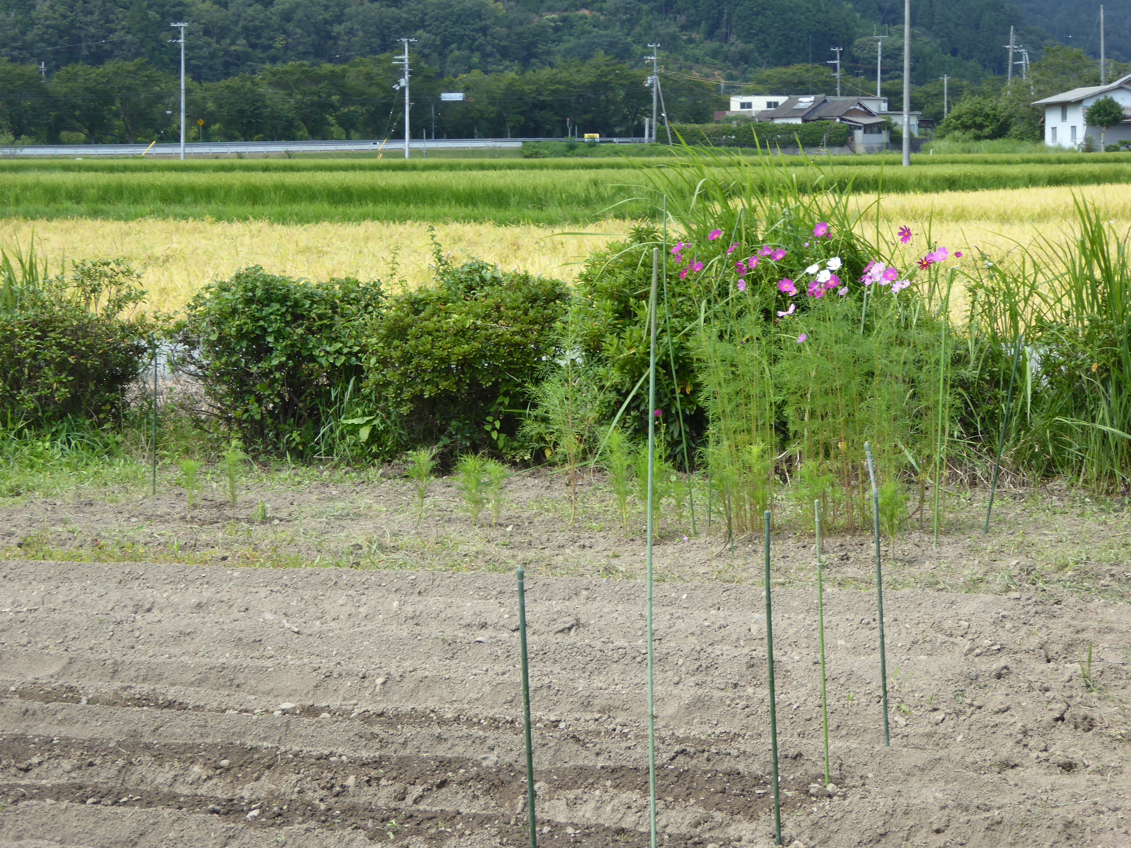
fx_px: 3496
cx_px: 566
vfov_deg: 13.8
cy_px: 424
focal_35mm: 107
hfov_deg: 18.4
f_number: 5
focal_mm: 17.5
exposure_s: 1/125
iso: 100
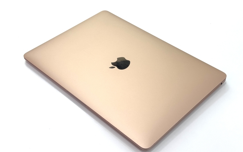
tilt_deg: -42.1
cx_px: 121
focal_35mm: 52
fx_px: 344
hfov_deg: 38.9
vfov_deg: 24.9
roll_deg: +1.2
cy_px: 72
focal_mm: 6.76
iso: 50
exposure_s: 1/194
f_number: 1.78
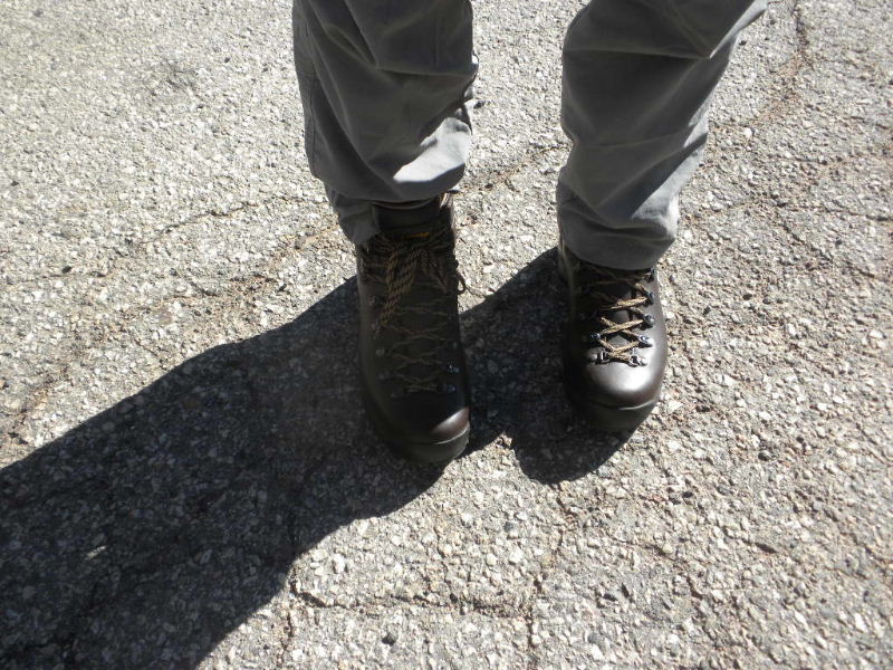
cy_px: 335
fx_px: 955
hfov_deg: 50.1
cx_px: 446
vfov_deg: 38.7
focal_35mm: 37
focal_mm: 6.6
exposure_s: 1/414
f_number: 3.5
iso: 75
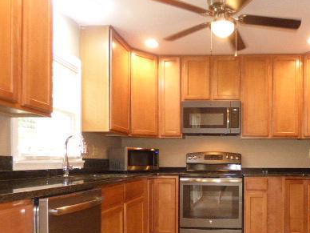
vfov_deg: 41.8
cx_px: 217
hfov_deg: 53.8
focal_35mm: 33
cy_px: 171
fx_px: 296
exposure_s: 1/80
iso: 640
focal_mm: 3.58
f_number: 2.8
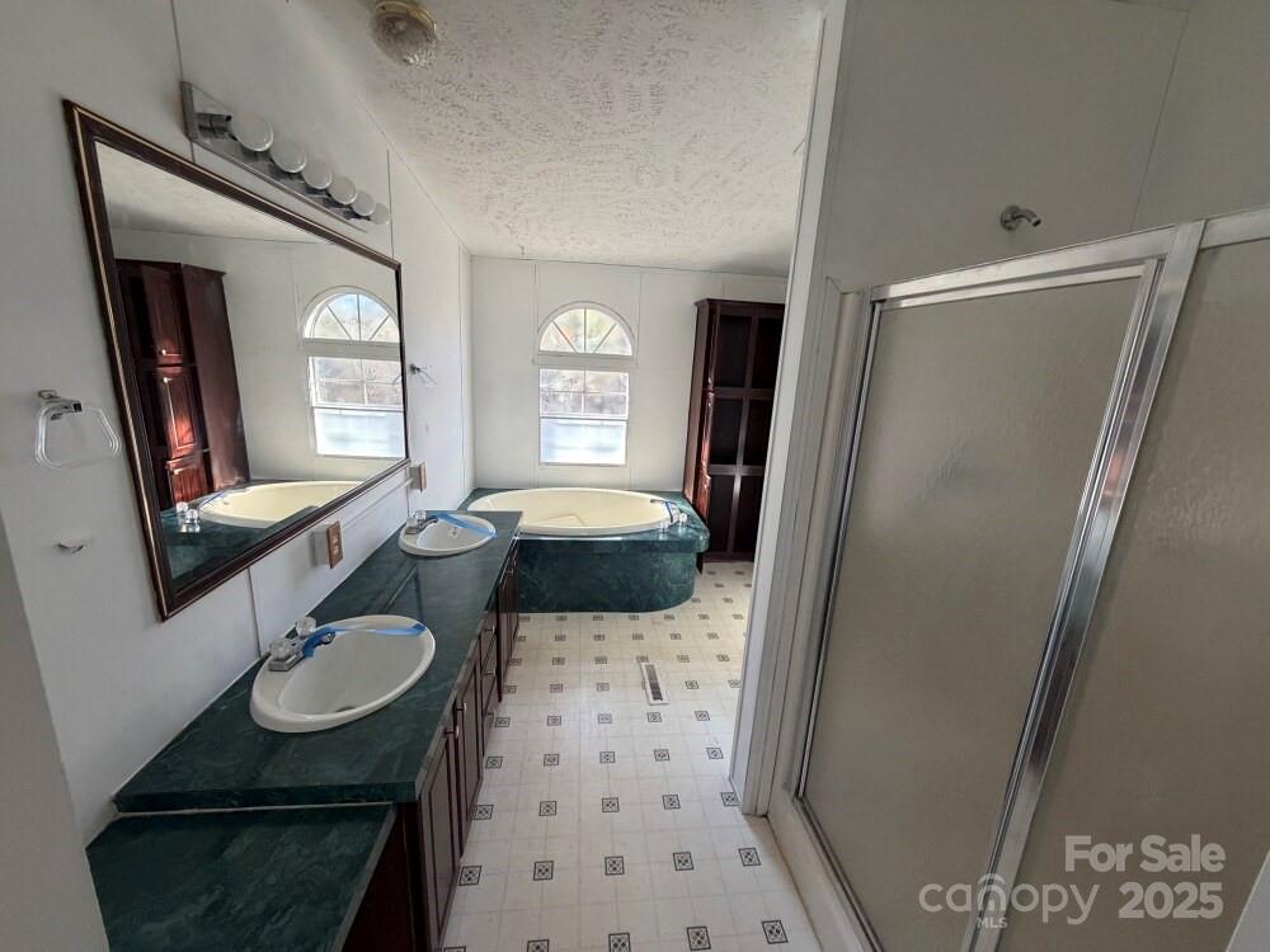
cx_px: 635
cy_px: 476
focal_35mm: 14
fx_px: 514
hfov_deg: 102.1
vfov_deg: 85.7
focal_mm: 2.22
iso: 320
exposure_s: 1/100
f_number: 2.2
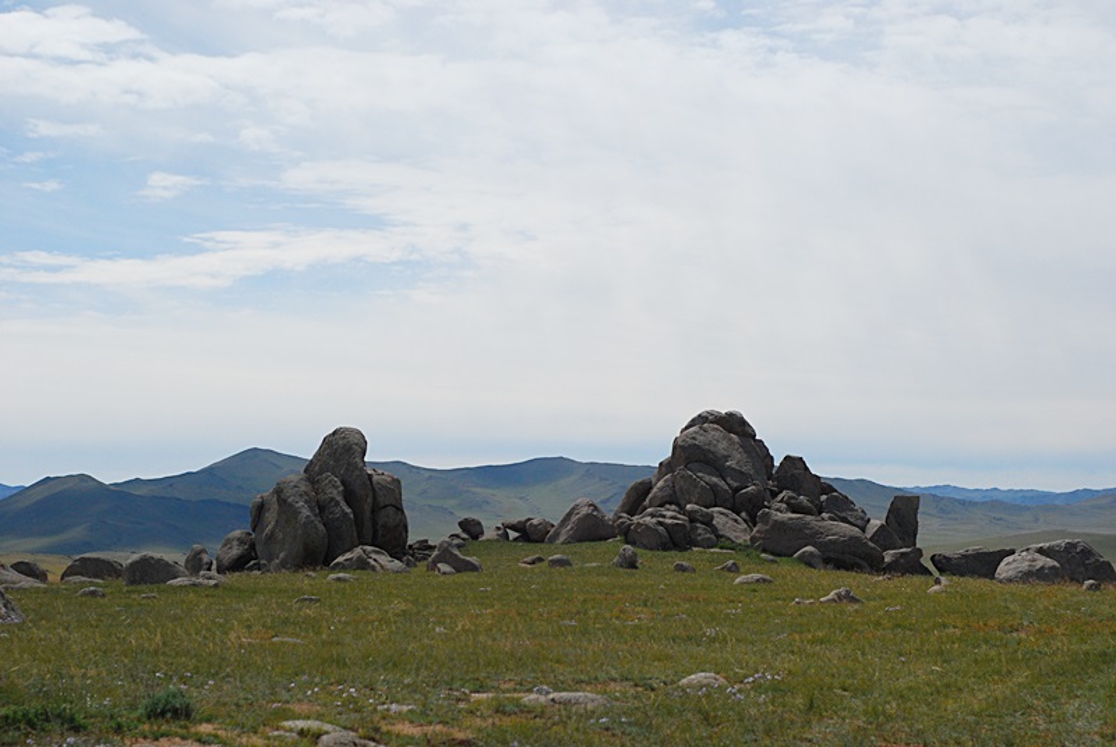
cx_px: 558
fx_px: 2328
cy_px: 374
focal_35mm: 75
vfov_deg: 18.2
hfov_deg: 27.0
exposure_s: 1/4000
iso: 360
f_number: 5.6
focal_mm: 50
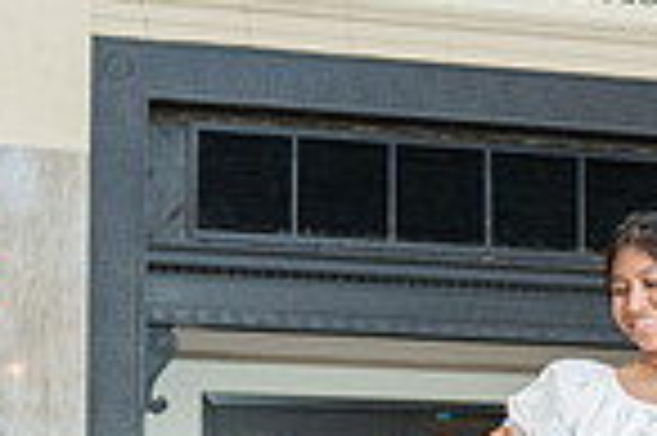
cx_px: 685
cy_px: 595
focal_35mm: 148
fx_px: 2698
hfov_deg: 13.7
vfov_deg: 9.1
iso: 2000
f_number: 2.8
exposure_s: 1/200
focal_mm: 35
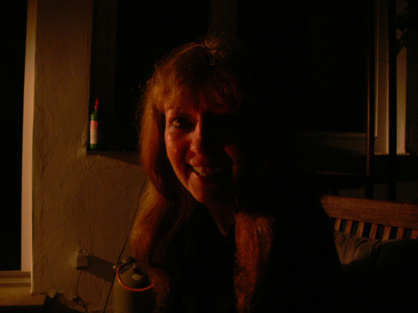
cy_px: 156
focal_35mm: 35
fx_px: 423
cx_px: 209
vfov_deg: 40.7
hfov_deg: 52.6
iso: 200
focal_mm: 7.4
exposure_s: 1/4
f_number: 2.8
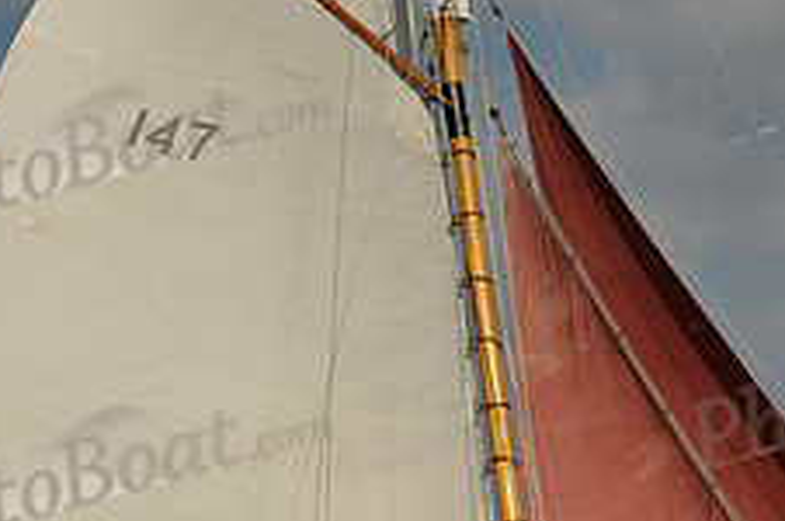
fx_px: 3919
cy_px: 610
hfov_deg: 11.4
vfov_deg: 7.5
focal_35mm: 180
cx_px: 514
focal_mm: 70
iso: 500
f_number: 10
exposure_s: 1/1000
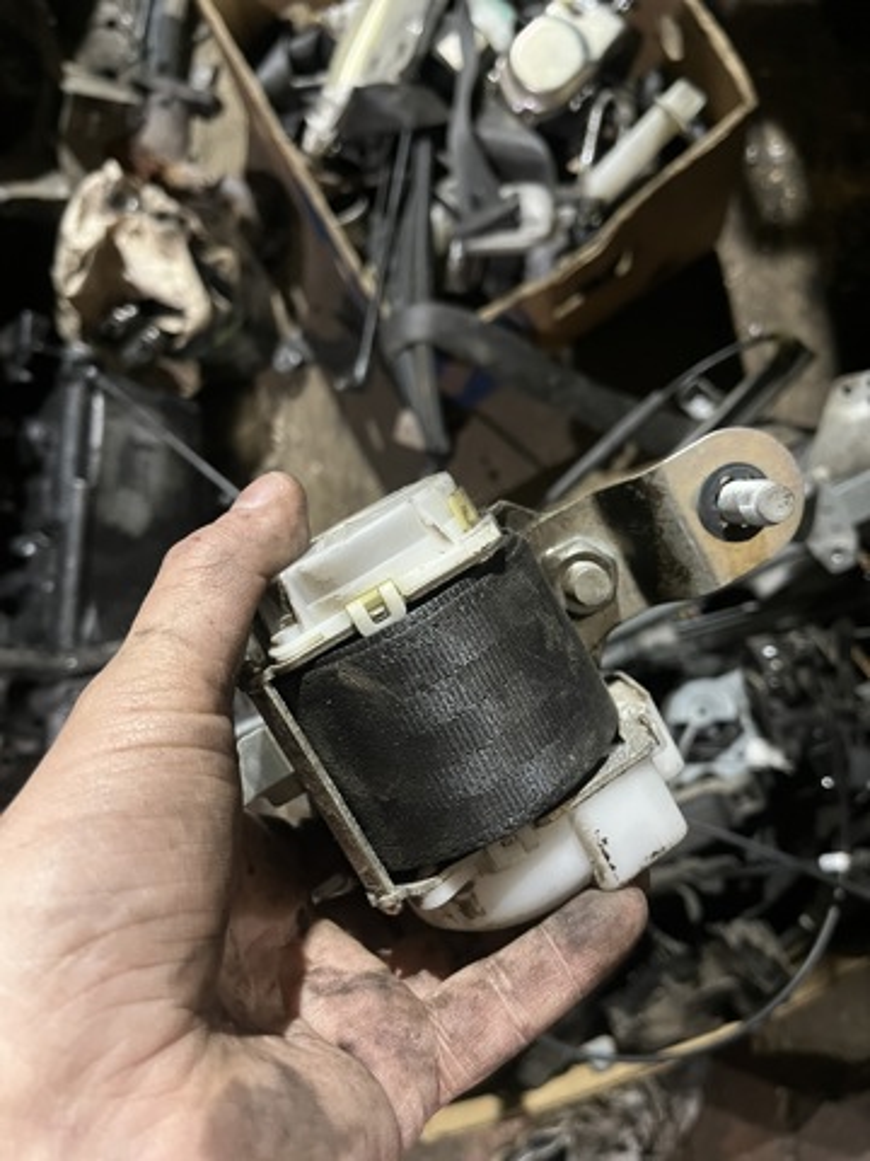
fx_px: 871
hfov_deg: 53.1
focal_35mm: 26
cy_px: 580
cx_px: 435
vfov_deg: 67.3
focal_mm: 5.1
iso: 500
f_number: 1.6
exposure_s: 1/25
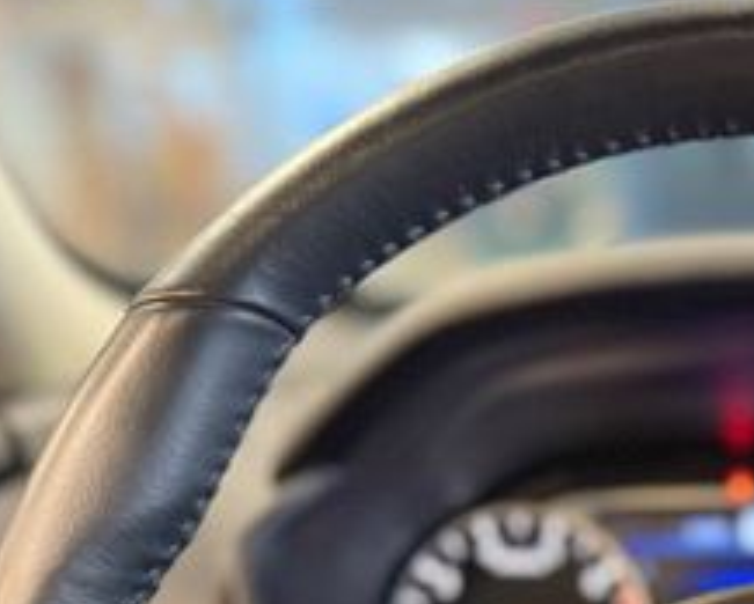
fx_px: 1541
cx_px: 754
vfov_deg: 20.3
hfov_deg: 26.1
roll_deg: +0.2
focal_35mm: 69
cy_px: 791
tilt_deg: -20.9
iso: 800
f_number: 1.78
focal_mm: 6.76
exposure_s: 1/58
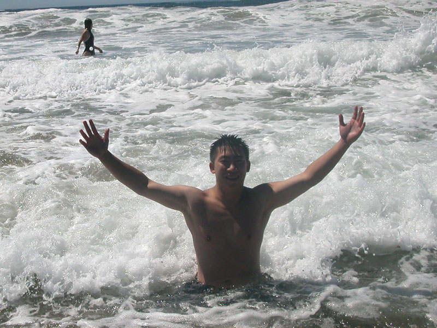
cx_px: 218
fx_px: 732
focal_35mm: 58
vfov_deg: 25.2
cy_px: 164
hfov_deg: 33.2
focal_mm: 8.9
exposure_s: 1/3000
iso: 100
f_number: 3.4
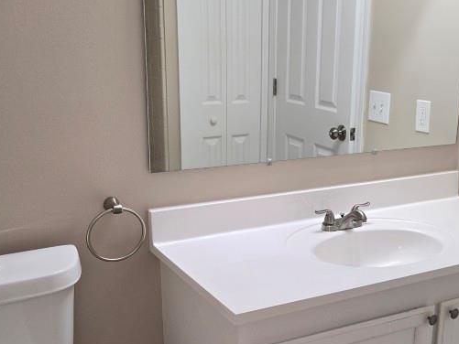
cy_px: 218
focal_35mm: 47
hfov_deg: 40.1
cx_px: 287
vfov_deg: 30.7
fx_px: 623
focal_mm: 5.4
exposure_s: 1/60
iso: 64
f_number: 1.8
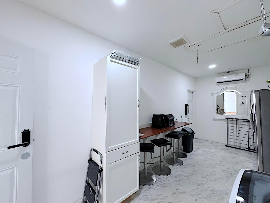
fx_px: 109
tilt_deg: +1.8
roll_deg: +0.1
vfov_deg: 85.7
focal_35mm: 14
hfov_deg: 102.1
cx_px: 135
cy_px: 102
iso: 320
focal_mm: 2.22
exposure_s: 1/120
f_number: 2.2
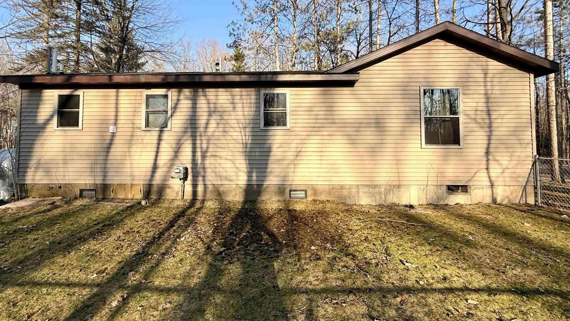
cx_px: 283
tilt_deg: +3.3
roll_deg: +0.0
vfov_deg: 66.8
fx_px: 242
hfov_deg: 99.4
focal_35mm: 16
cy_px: 139
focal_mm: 2.22
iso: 50
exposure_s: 1/830
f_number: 2.2
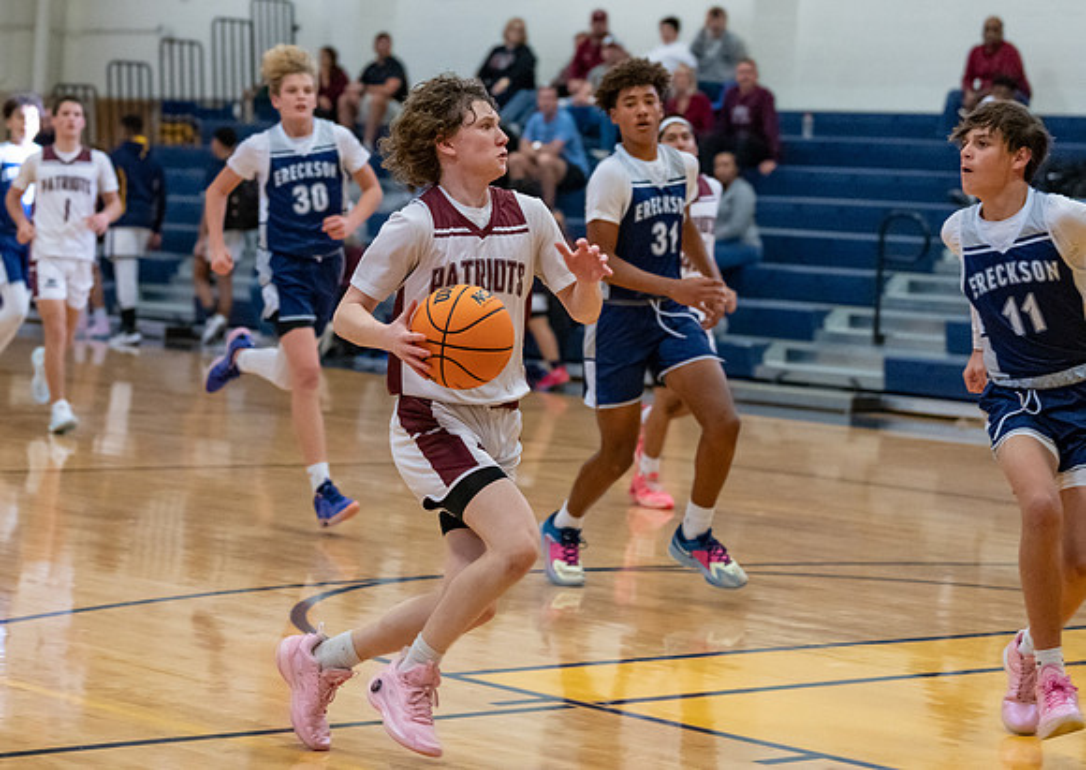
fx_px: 3270
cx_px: 409
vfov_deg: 13.4
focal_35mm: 106
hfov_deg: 18.8
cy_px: 247
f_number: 2.8
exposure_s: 1/1000
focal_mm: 75
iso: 5000
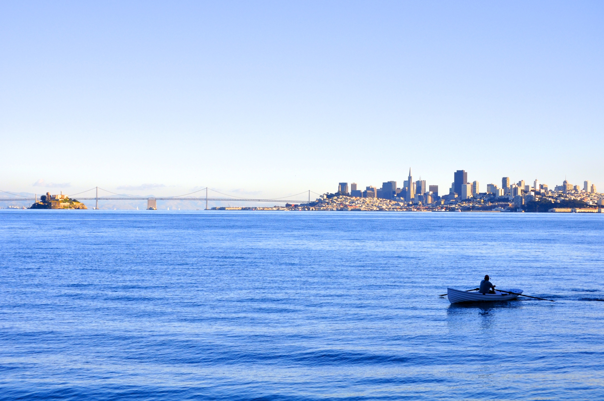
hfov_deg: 21.9
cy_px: 200
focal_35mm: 93
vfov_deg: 14.7
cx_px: 302
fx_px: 1558
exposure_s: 1/250
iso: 200
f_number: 10
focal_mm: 62
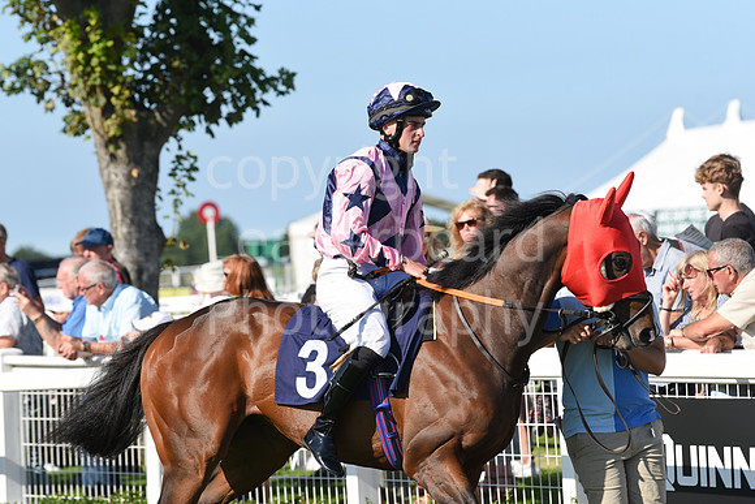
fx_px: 4195
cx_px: 378
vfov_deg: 6.9
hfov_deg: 10.3
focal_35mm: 200
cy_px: 252
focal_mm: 200
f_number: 6.3
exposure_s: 1/2000
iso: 400
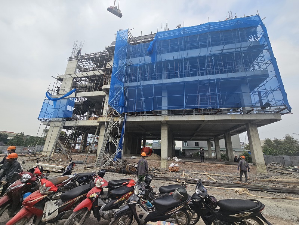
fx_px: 112
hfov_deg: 106.2
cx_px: 150
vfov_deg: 89.9
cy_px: 112
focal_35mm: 13
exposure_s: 1/1321
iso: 50
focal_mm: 2.2
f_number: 2.2
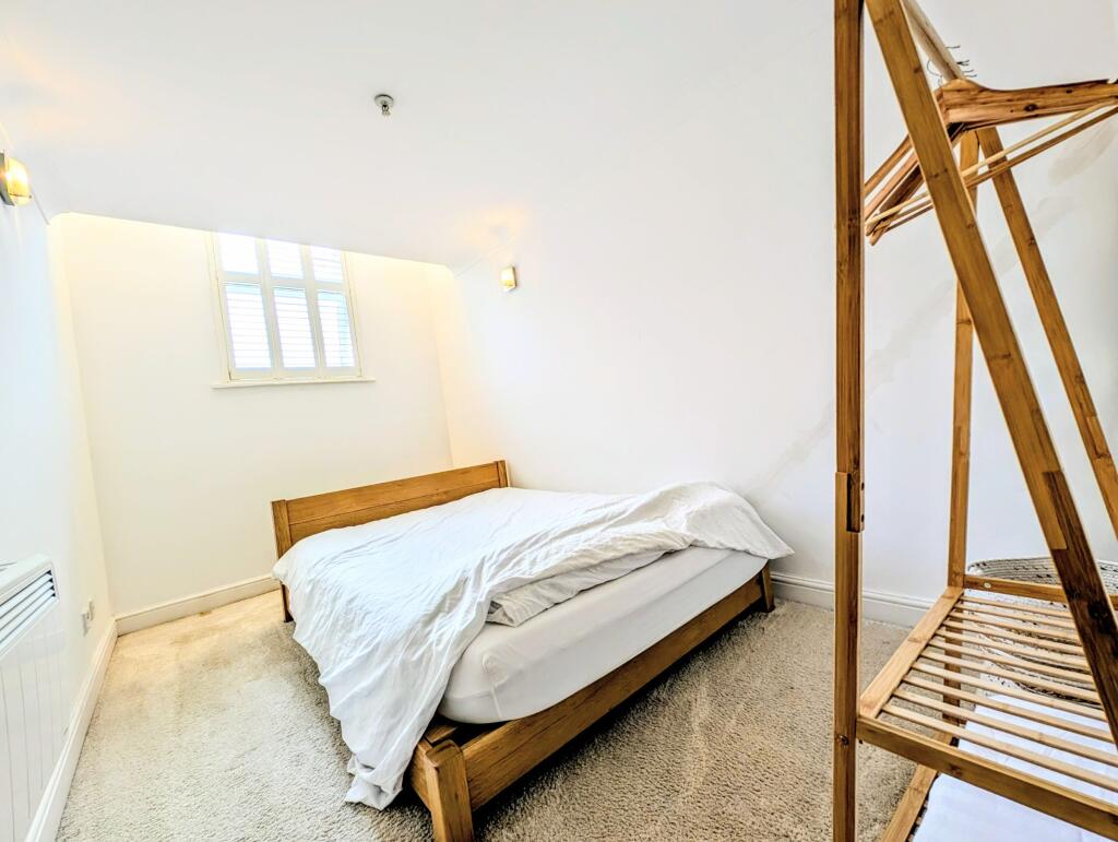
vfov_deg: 94.6
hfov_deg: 110.5
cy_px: 421
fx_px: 388
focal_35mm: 12
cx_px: 559
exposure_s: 1/135
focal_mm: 2.23
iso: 37
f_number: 1.95
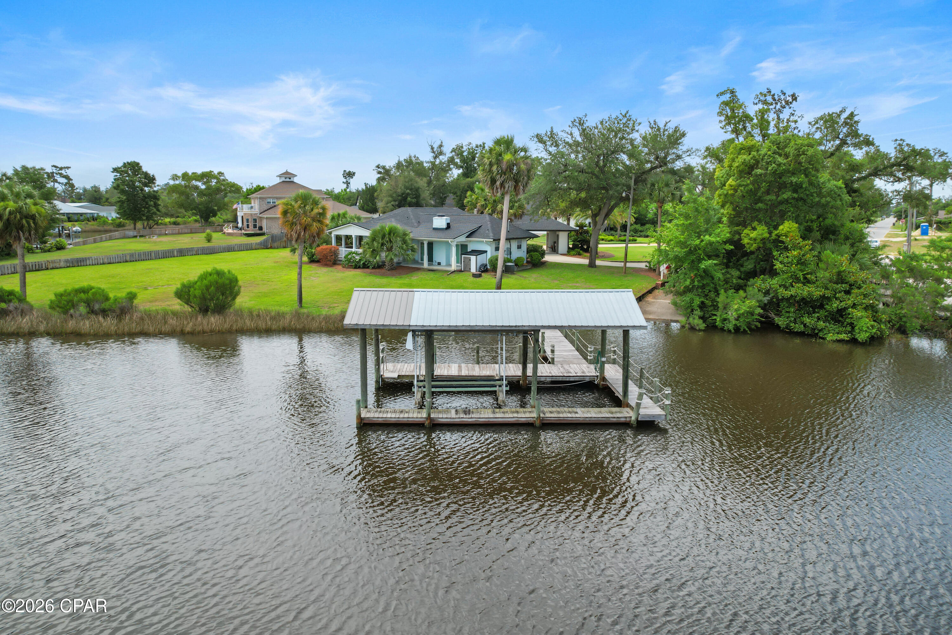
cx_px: 476
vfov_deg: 57.2
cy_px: 318
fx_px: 582
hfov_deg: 78.6
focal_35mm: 22
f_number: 2.8
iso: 100
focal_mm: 8.38
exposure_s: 1/1000
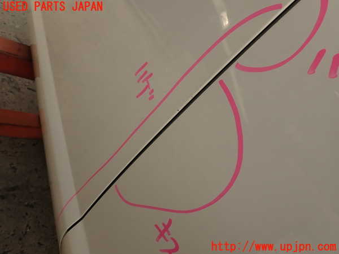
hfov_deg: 69.4
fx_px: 245
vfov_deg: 54.9
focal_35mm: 25
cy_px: 127
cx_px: 170
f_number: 2.8
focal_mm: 4.5
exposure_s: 1/500
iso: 100
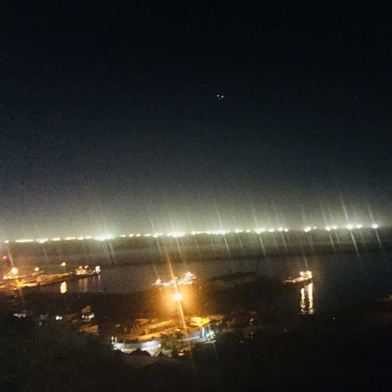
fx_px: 448
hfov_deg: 46.5
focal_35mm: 35
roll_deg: +2.2
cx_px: 261
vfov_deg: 47.2
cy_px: 193
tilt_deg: +4.4
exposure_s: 1/15
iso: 2000
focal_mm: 4.15
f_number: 2.2
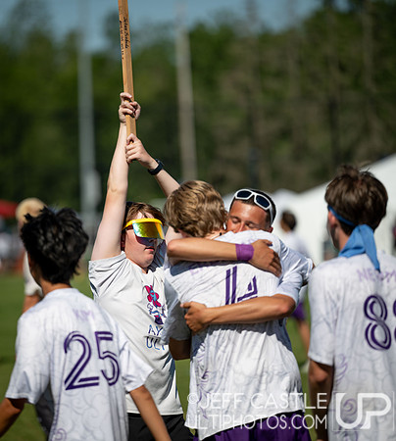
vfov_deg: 6.9
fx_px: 3677
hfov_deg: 6.2
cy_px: 220
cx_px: 152
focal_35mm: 268
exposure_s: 1/4000
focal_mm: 200
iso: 64
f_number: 2.8
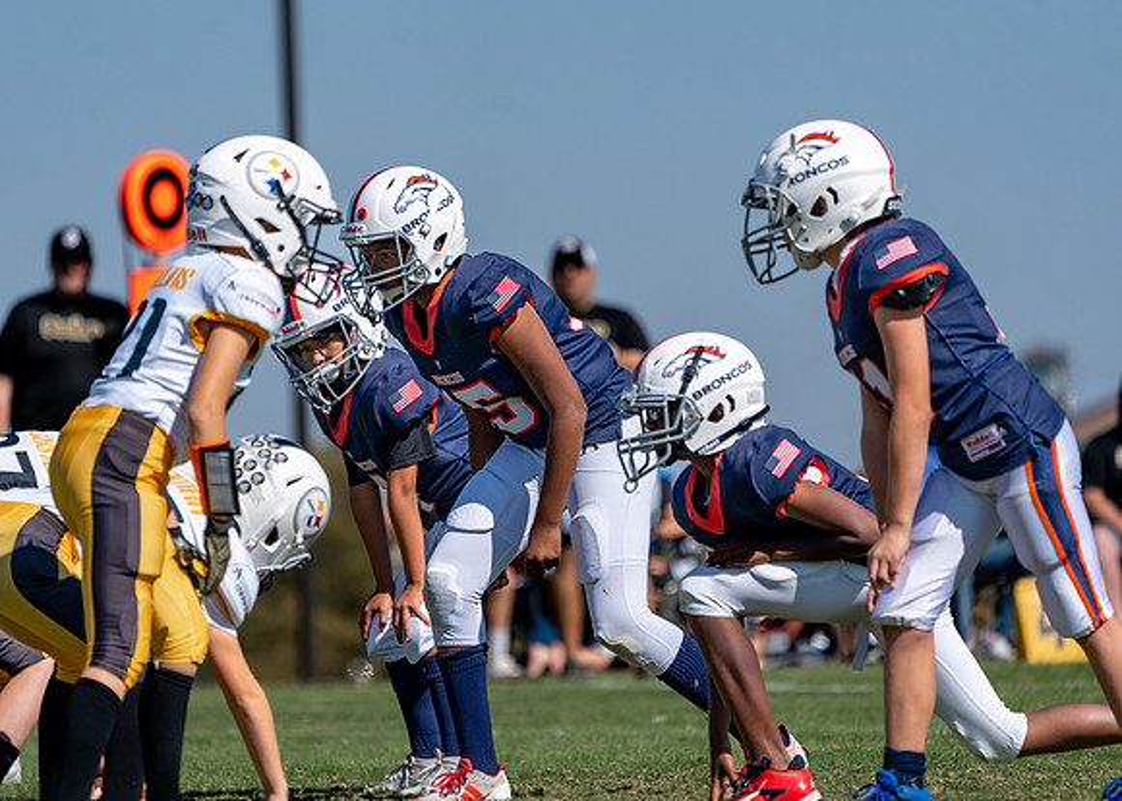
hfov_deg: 4.8
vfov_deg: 3.5
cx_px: 492
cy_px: 391
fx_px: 13268
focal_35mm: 416
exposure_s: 1/2500
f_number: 5.6
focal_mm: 373
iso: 250
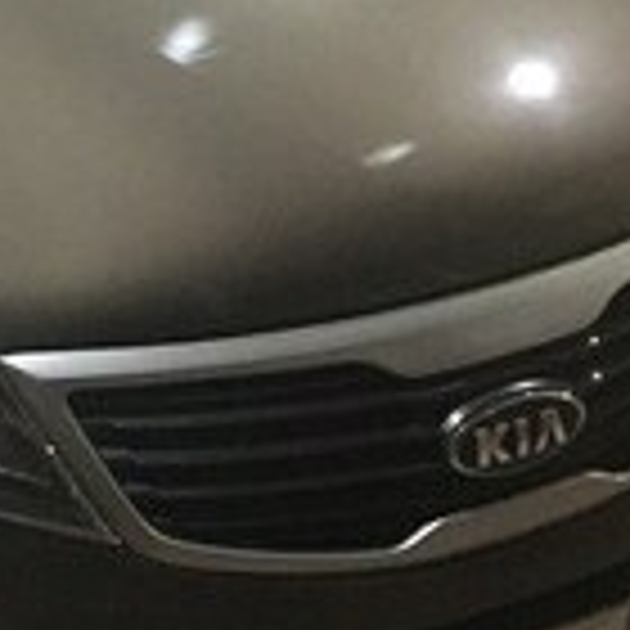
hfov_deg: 18.7
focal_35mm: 91
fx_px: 1874
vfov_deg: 18.0
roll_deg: -2.6
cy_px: -153
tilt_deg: -27.8
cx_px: 45
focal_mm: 4.15
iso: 640
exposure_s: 1/17
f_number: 2.2
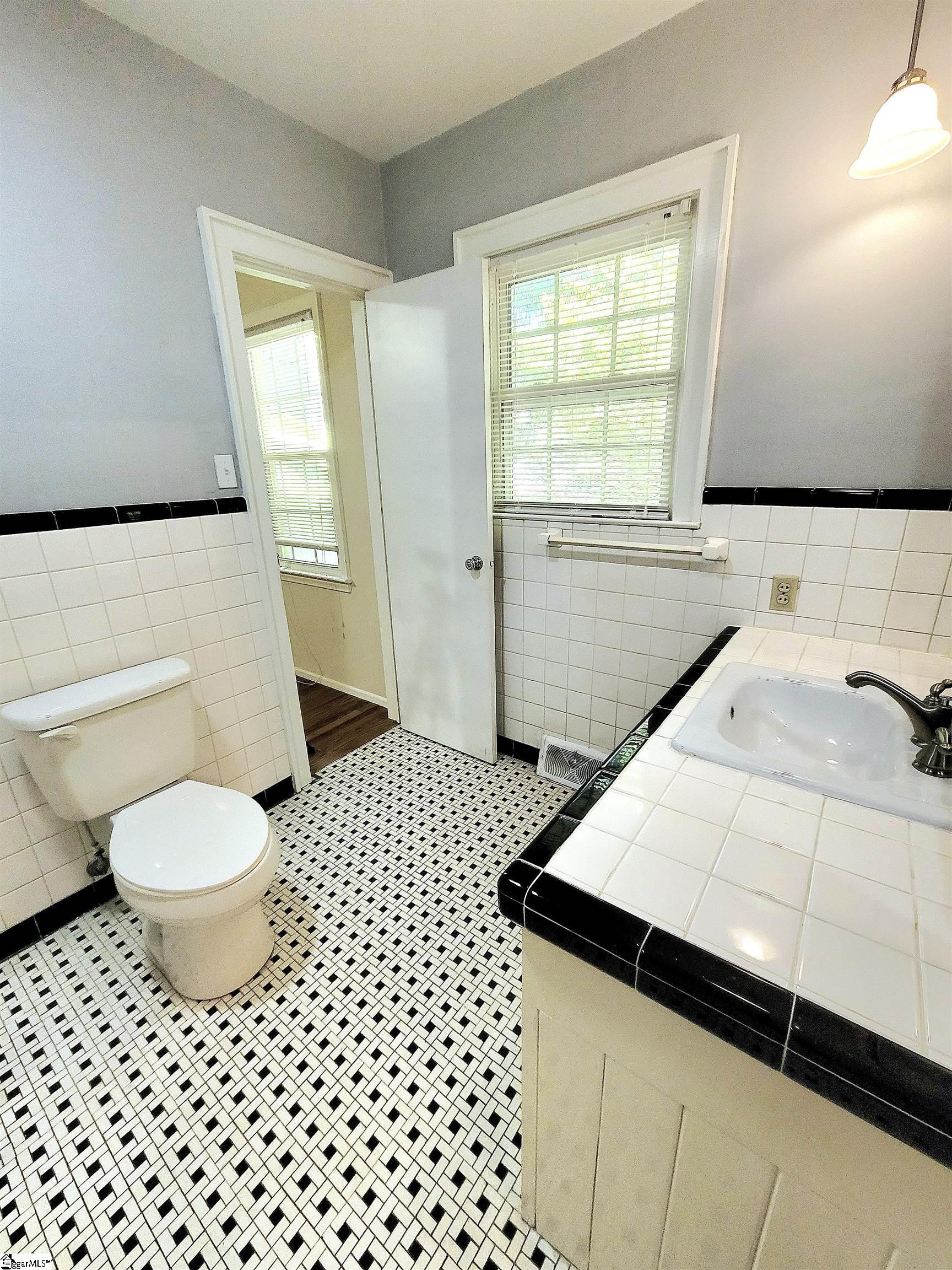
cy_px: 635
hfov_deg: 89.9
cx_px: 476
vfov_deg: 106.2
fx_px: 477
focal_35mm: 13
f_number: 2.2
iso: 320
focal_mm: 2.2
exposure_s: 1/60.2
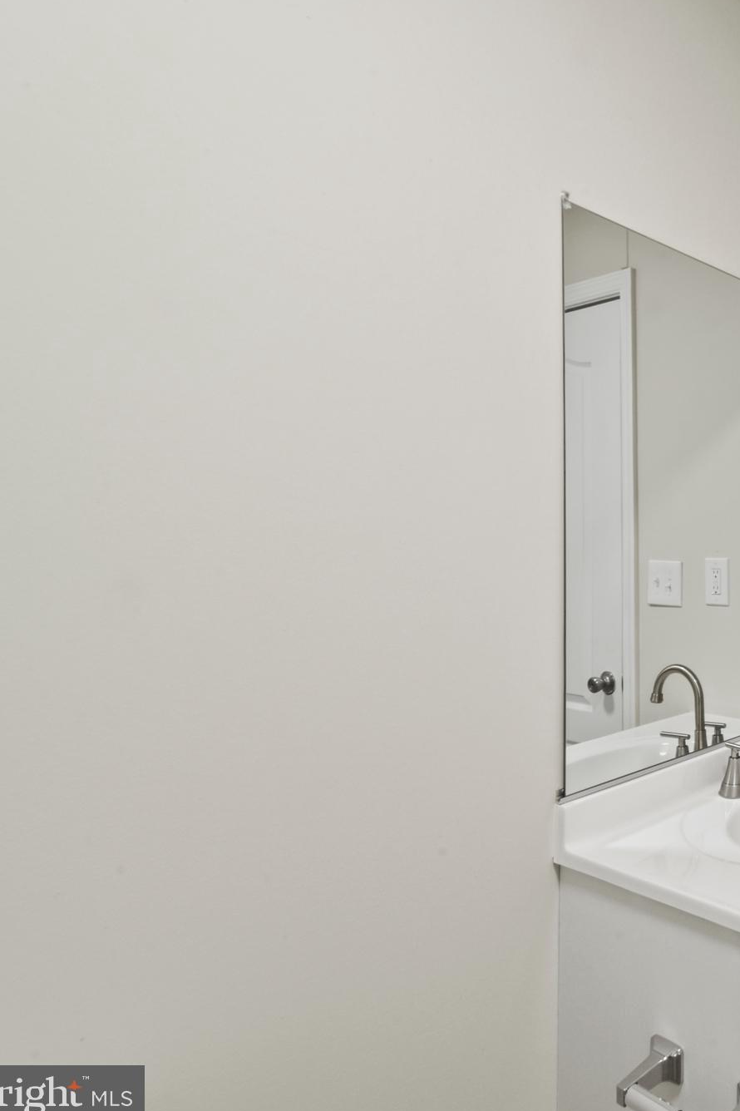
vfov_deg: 76.1
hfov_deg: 43.1
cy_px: 558
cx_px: 812
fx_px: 709
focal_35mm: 23
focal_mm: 10
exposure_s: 2
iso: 100
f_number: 22
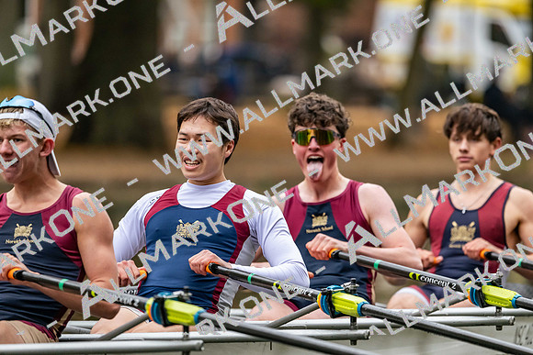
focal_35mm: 400
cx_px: 266
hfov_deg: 5.2
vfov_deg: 3.4
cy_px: 178
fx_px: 5923
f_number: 4.5
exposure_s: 1/2500
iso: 2500
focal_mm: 400
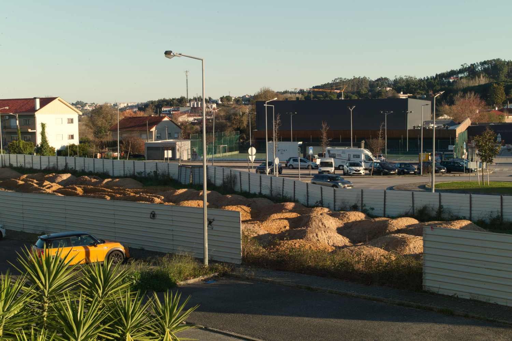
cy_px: 170
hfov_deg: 39.6
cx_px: 256
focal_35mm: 50
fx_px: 711
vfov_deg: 27.0
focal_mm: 50
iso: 200
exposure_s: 1/60
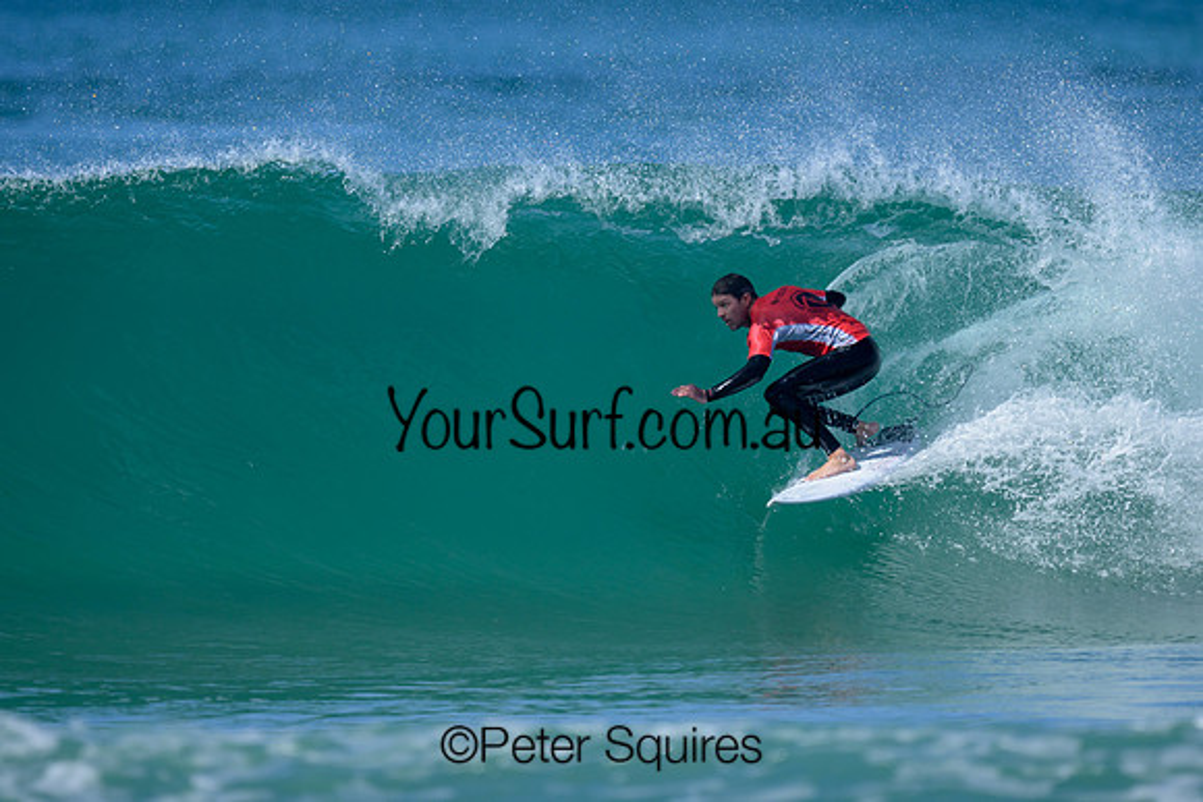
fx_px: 36759
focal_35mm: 1100
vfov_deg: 1.3
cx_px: 601
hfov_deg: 1.9
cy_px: 333
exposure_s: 1/2000
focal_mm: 800
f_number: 6.3
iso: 400
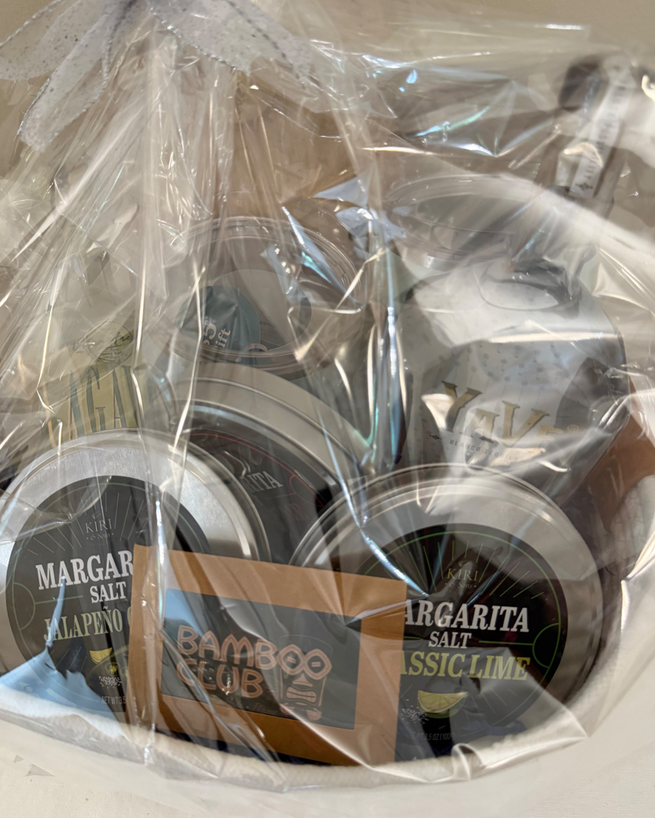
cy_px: 391
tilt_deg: -47.8
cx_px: 325
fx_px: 630
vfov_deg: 66.0
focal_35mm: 26
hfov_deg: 54.9
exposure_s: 1/60
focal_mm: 6.76
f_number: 1.78
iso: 500
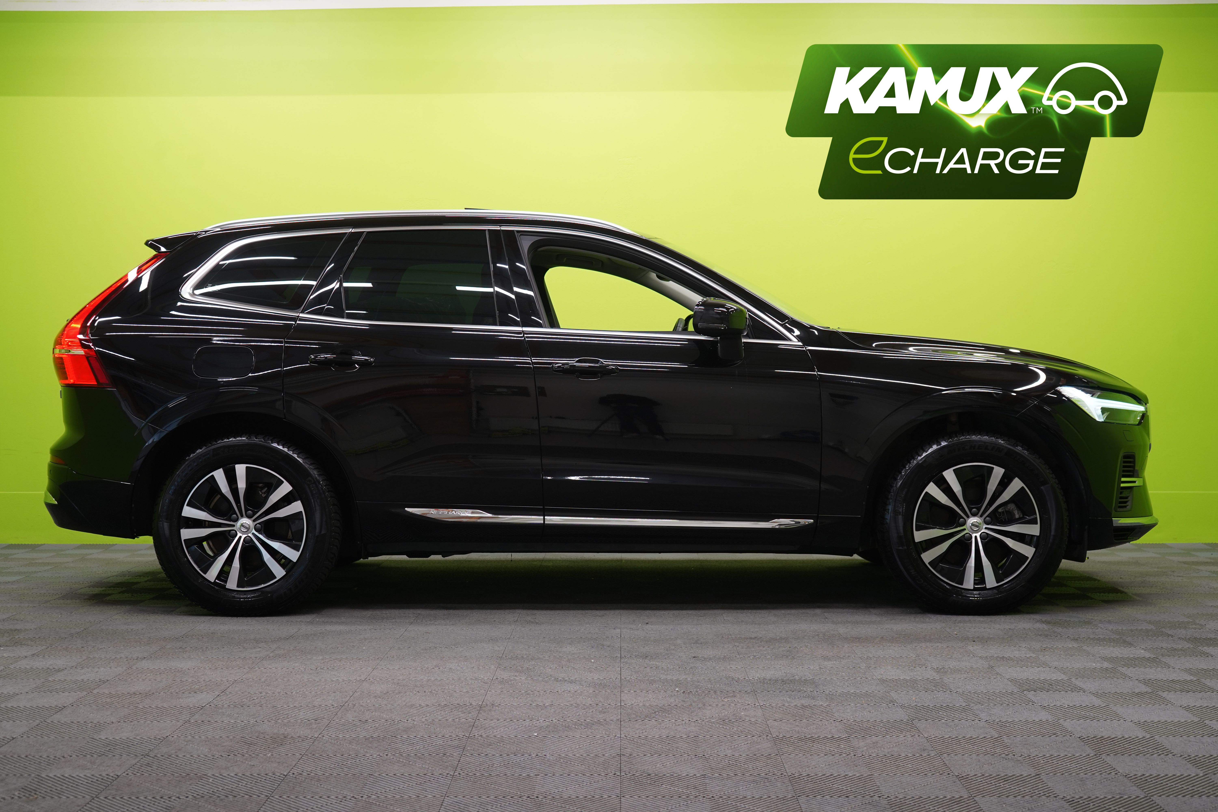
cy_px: 406
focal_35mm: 46
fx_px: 1556
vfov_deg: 29.2
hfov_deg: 42.7
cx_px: 609
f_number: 5
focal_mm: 46
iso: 400
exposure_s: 1/30
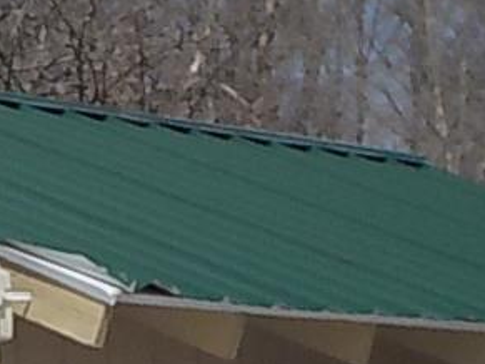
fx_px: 5476
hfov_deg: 5.1
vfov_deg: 3.8
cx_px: -70
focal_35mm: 391
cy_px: 452
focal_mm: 9.7
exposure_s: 1/1250
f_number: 5.3
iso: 125
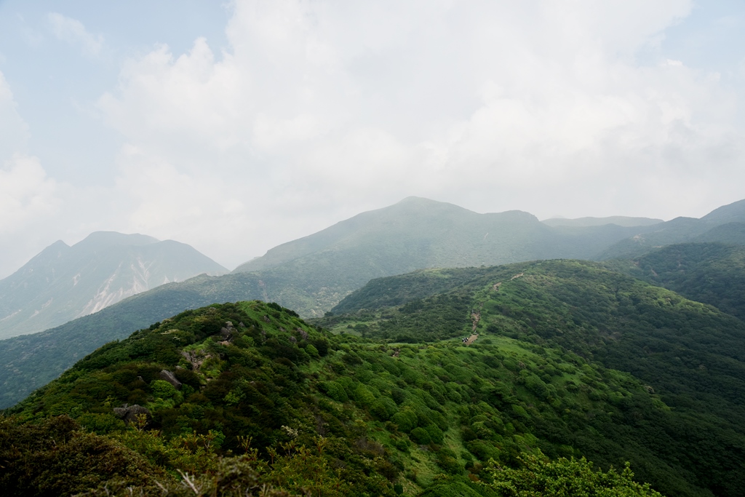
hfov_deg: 73.7
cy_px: 248
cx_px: 372
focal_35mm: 24
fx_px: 497
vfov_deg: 53.1
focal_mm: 24
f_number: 8
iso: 200
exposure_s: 1/640
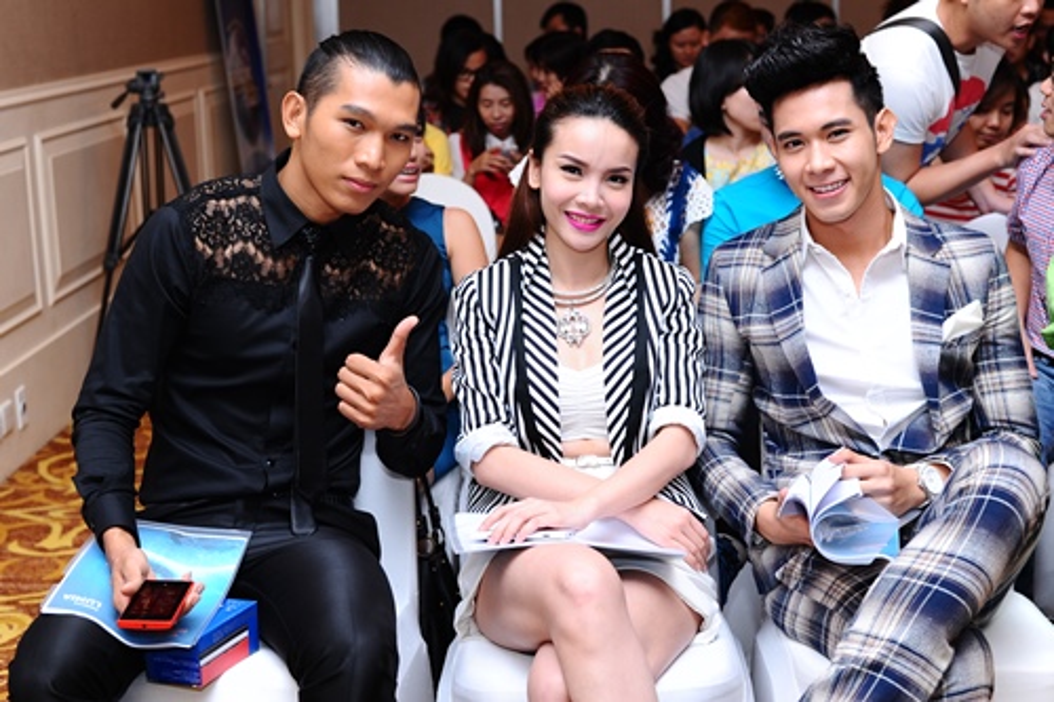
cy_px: 351
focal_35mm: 50
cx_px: 527
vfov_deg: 27.0
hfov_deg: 39.6
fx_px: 1463
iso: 800
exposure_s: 1/200
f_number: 4
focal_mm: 50
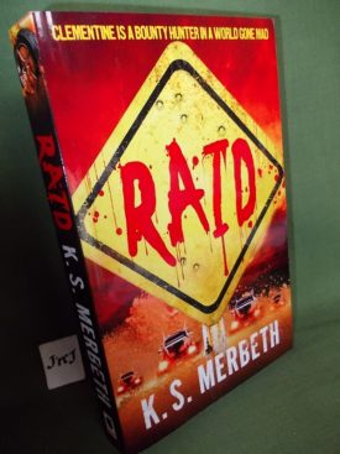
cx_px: 170
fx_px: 367
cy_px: 227
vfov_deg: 63.5
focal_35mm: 28
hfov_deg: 49.7
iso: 200
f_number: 2.7
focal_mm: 4
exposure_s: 1/25
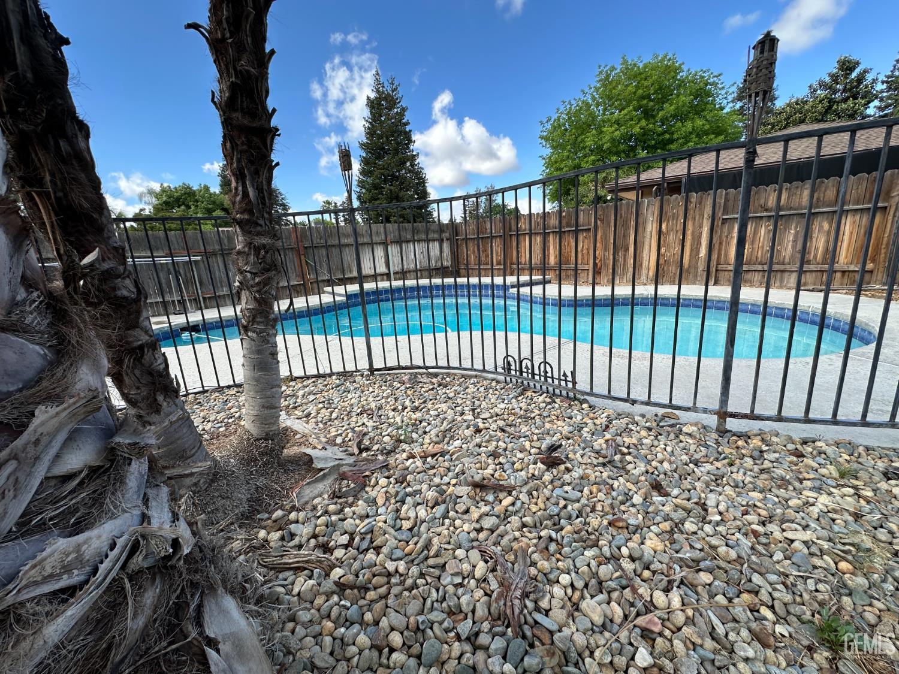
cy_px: 337
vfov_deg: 85.7
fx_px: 364
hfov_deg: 102.1
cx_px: 450
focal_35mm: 14
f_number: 2.2
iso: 40
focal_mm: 2.22
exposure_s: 1/725
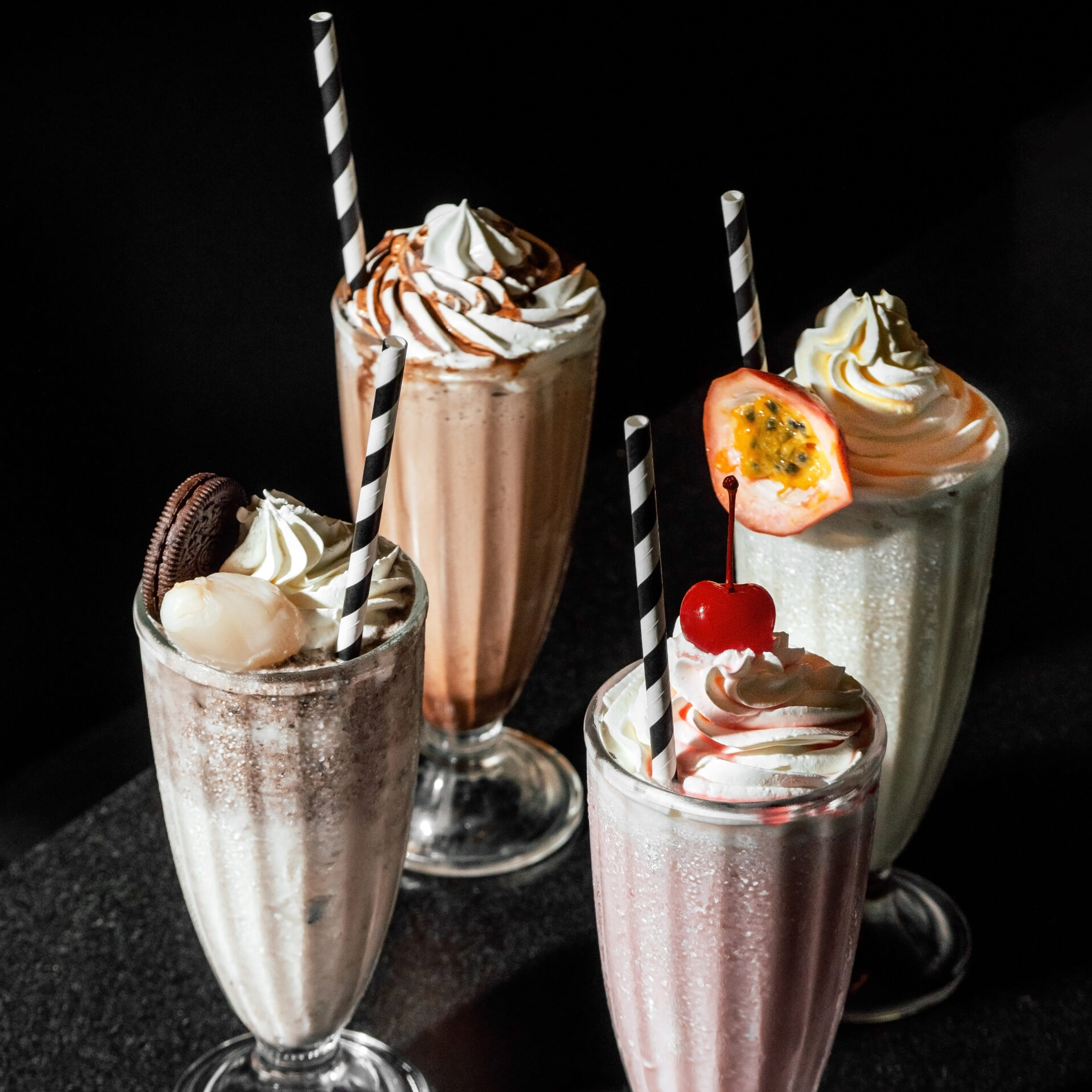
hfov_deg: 12.3
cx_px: 548
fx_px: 5068
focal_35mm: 142
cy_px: 710
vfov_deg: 12.3
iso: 400
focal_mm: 60
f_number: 5.6
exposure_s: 1/60
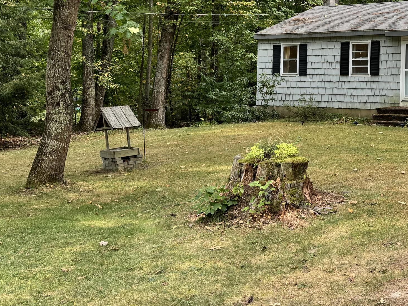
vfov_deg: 29.3
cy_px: 83
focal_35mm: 49
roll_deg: -1.2
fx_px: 578
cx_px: 387
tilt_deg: +0.8
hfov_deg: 35.9
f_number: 1.78
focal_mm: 6.76
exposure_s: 1/153
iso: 64
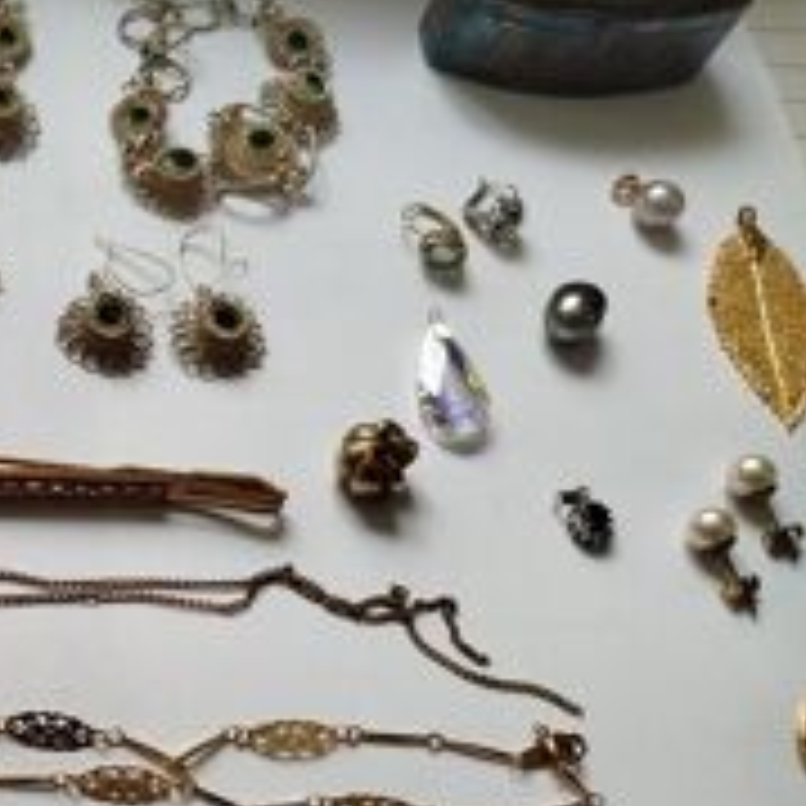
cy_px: 554
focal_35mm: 57
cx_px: -270
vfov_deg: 29.8
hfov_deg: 25.4
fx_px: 1502
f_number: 1.7
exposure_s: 1/33
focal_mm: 5.31
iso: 320
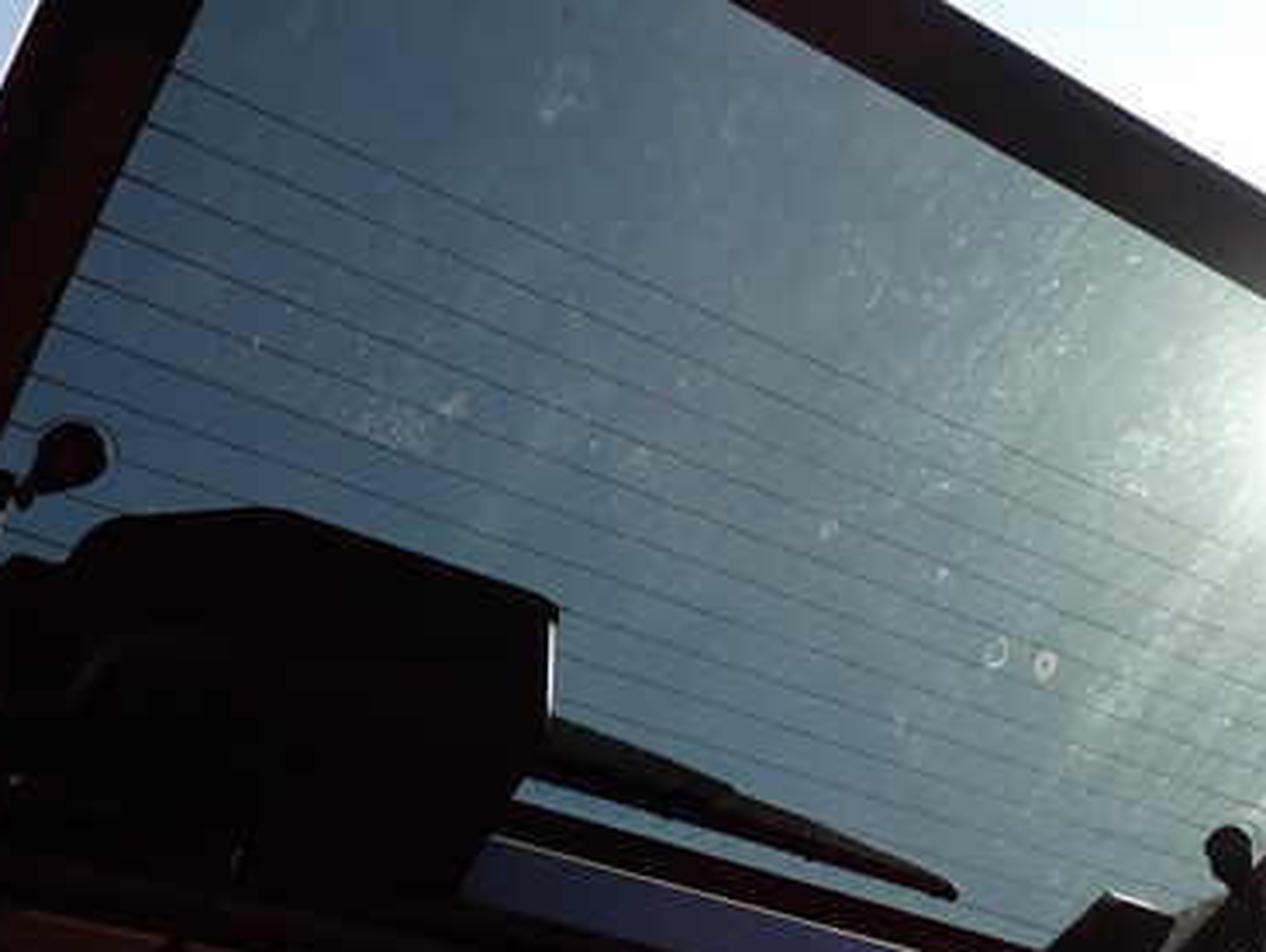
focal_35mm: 49
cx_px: 714
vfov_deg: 29.4
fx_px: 1794
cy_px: 279
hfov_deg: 38.8
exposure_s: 1/800
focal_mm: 5.4
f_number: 3.2
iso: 100
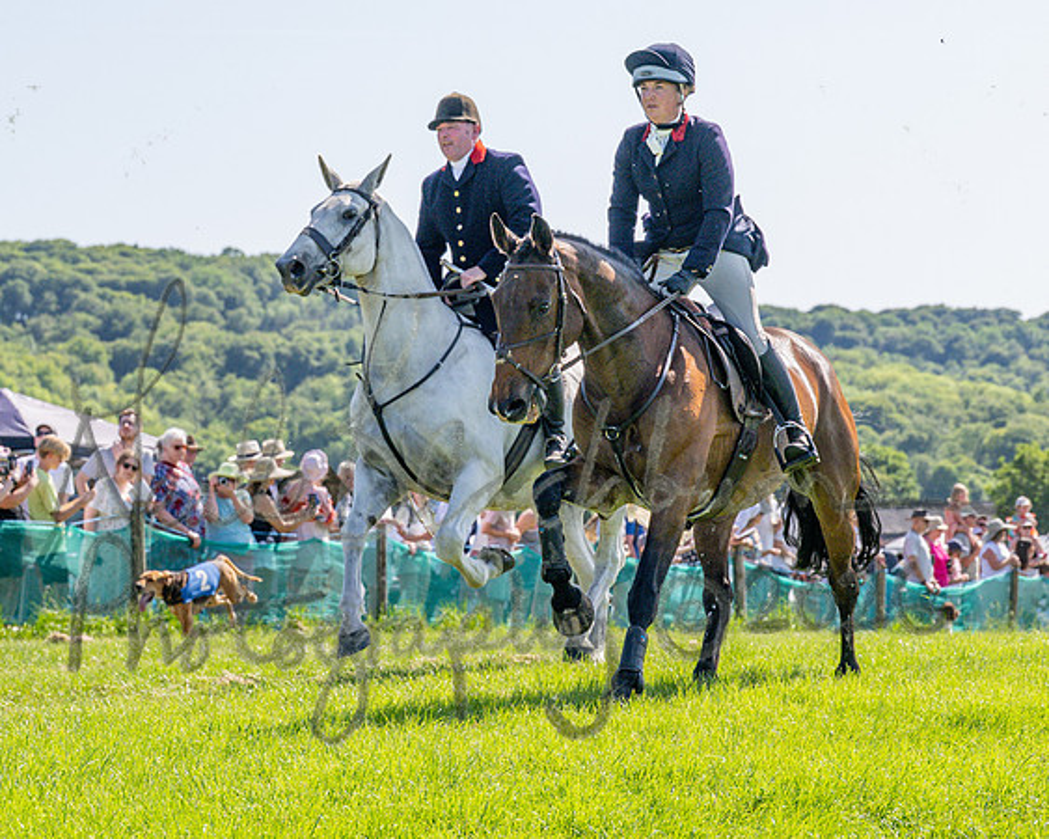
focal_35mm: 136
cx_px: 575
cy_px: 420
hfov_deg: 14.2
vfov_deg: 11.4
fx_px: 4216
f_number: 5
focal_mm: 70
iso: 400
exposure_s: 1/2000
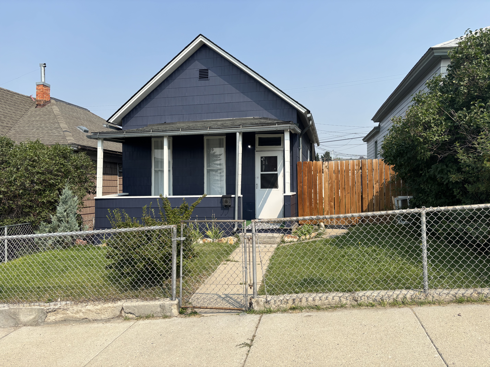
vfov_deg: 53.1
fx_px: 368
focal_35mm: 26
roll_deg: +1.0
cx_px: 245
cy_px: 184
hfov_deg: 67.3
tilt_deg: +0.3
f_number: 1.6
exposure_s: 1/2857
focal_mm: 5.96
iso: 50
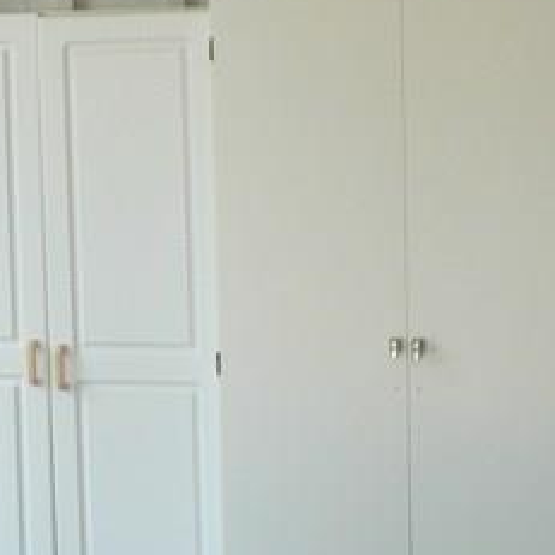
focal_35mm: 110
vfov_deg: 15.8
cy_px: 223
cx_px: 231
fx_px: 1995
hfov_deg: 15.8
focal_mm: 6
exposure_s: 1/50
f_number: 2.8
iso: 80
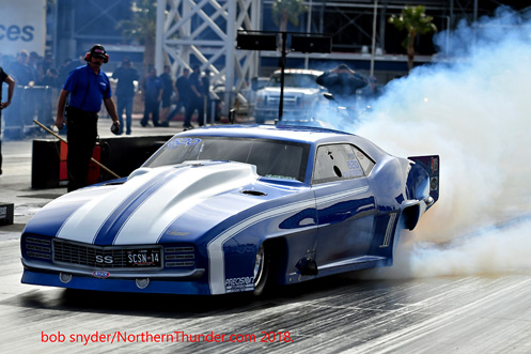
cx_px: 266
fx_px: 2337
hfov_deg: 13.0
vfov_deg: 8.7
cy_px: 178
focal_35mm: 159
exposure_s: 1/2000
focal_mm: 105
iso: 160
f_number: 5.6
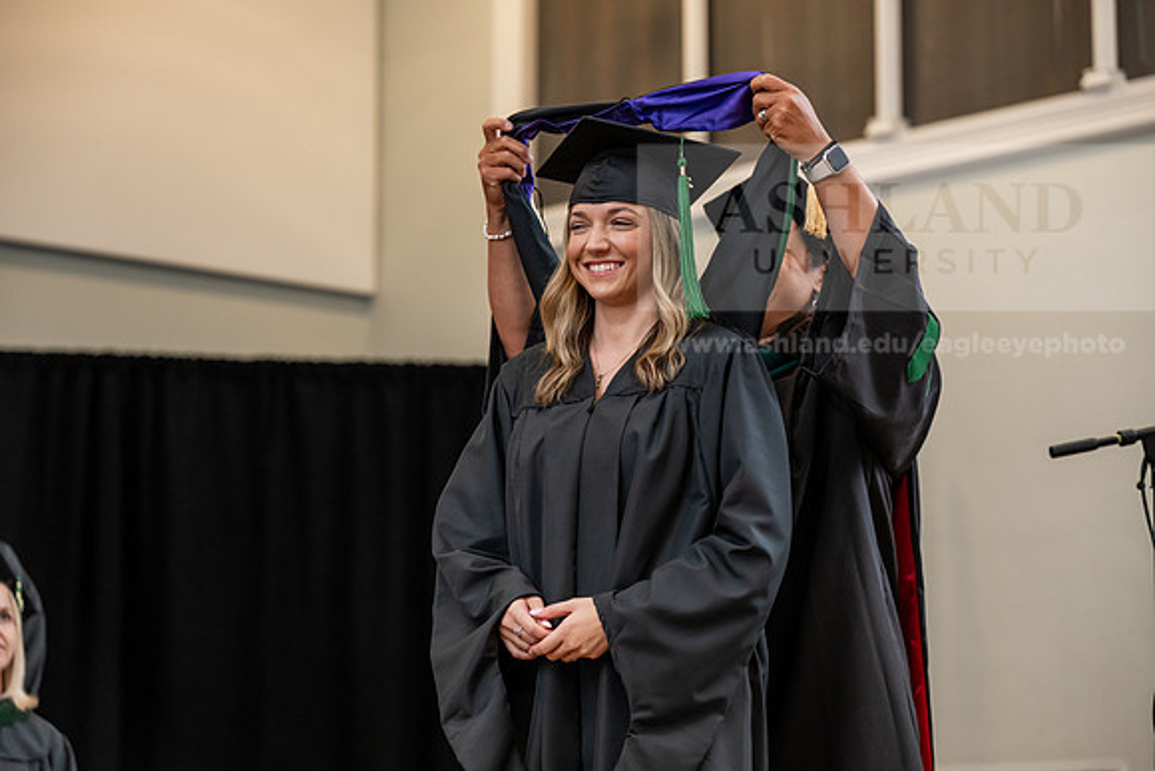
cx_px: 578
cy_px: 386
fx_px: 3177
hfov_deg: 20.6
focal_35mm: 99
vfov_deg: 13.8
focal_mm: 99
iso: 1600
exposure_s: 1/200
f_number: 3.5
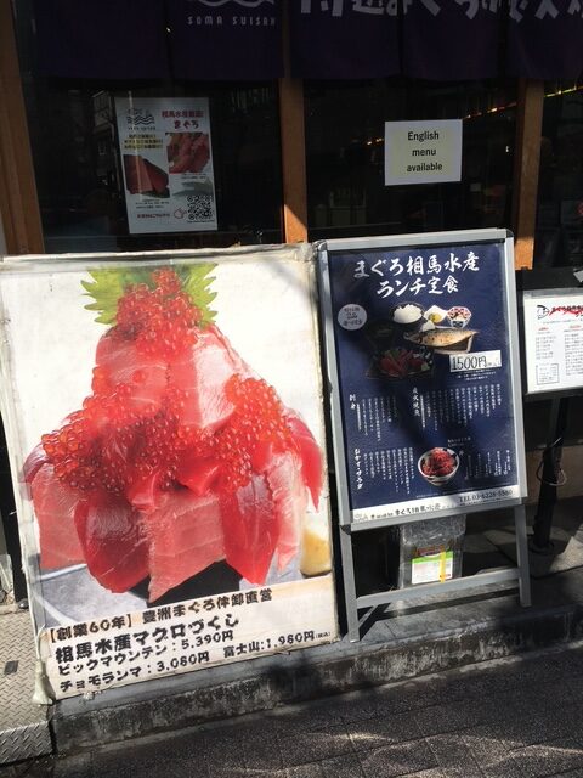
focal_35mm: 29
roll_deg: +3.2
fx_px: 651
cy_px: 389
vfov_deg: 61.7
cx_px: 292
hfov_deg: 48.2
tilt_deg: -15.8
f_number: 2.2
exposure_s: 1/1374
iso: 25
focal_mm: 4.15
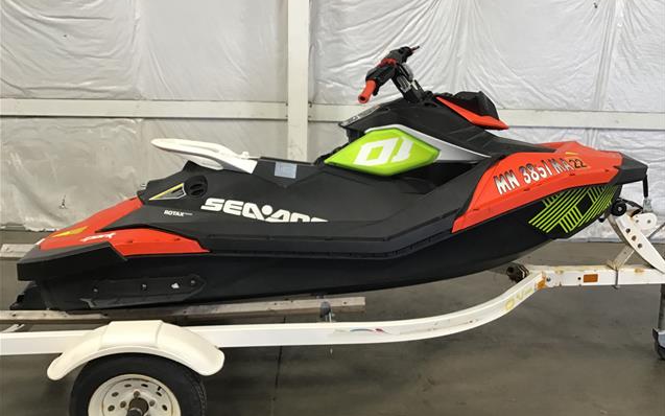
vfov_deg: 38.3
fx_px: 598
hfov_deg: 58.1
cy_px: 192
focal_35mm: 33
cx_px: 333
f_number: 2.4
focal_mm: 3.3
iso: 64
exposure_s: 1/30
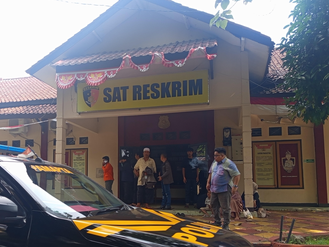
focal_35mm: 36
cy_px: 159
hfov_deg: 50.7
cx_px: 119
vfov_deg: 39.3
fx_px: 342
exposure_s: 1/113
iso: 52
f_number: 1.7
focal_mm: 5.24
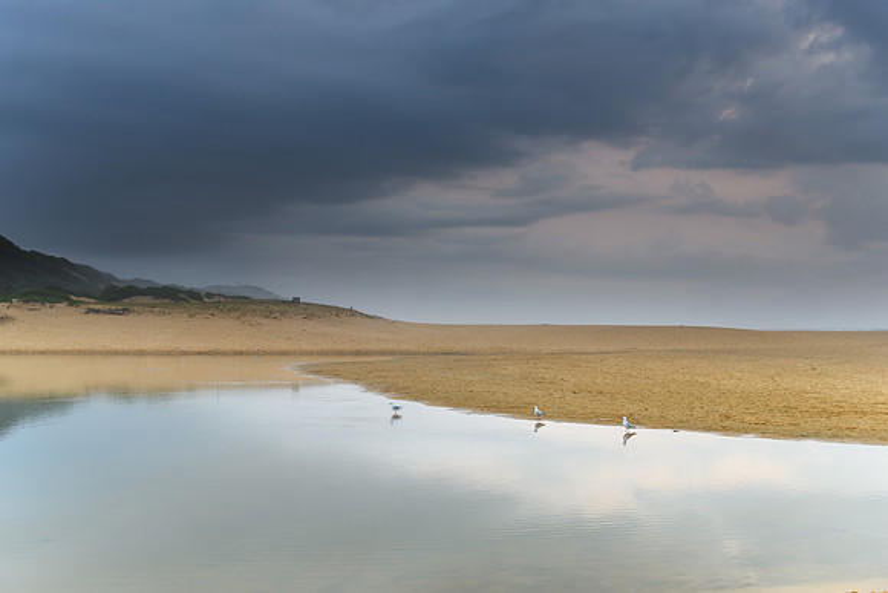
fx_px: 1135
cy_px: 296
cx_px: 444
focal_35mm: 46
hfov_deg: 42.7
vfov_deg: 29.3
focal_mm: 46
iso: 400
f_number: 7.1
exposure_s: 1/25
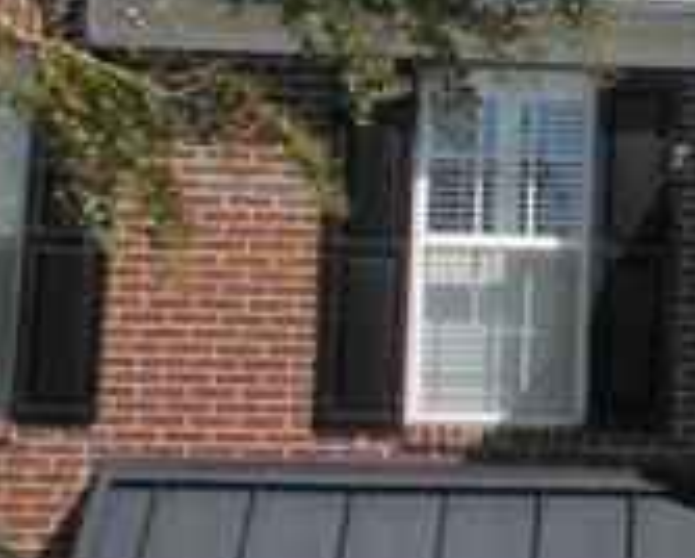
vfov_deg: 7.9
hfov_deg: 8.6
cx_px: 1881
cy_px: 225
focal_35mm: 197
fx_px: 4057
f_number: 7.1
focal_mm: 5.8
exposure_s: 1/251
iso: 64
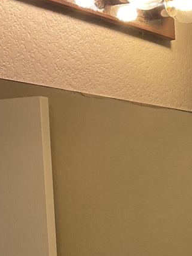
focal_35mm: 105
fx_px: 777
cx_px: 187
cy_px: 397
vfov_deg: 16.8
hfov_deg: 13.9
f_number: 1.8
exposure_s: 1/60
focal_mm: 3
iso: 40
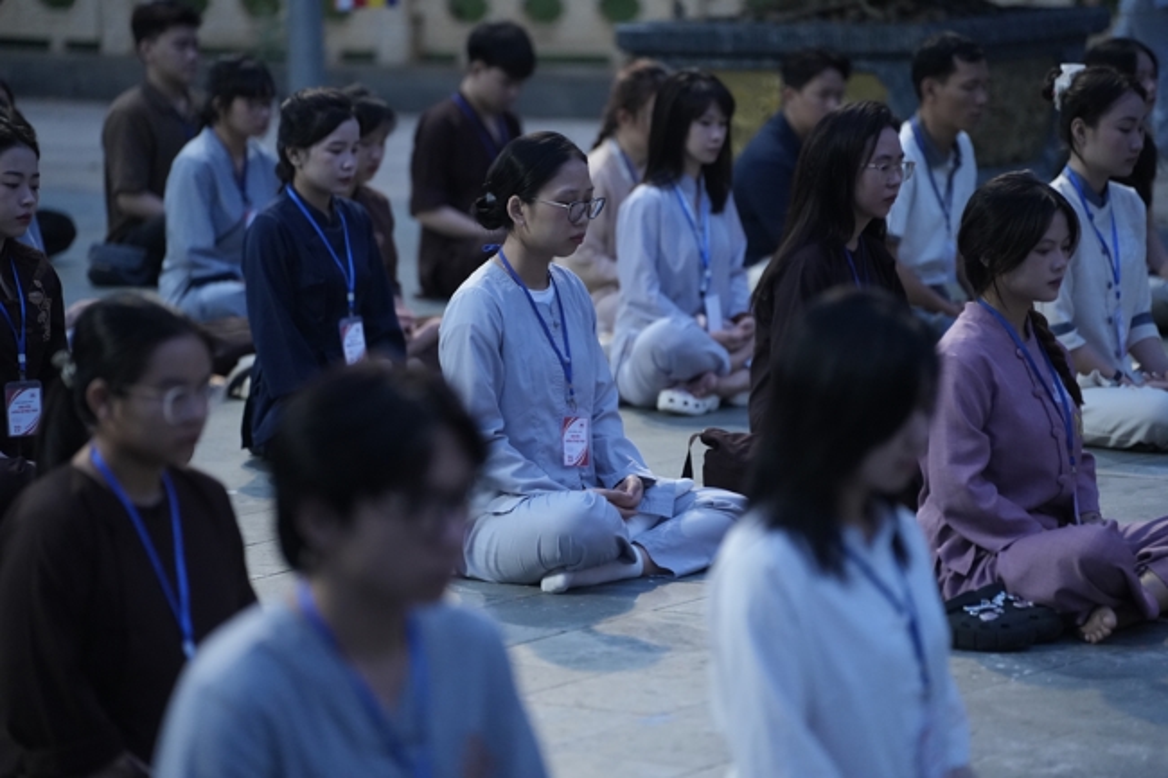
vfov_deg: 9.1
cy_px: 389
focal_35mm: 150
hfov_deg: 13.7
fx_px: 4865
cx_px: 584
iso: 4000
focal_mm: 150
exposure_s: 1/160
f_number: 2.8
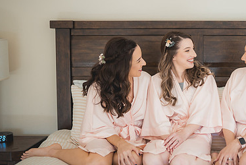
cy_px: 82
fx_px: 376
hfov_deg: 35.5
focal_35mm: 55
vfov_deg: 24.7
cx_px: 182
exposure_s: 1/400
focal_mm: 35
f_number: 1.4
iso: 400
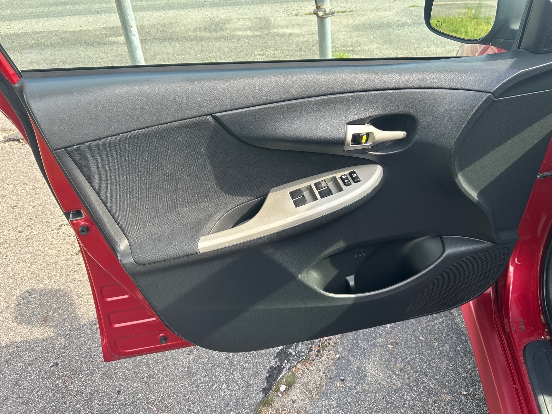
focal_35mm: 26
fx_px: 415
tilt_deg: -37.7
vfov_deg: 53.1
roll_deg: +2.6
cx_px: 276
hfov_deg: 67.3
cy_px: 207
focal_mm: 5.7
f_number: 1.5
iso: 50
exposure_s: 1/380
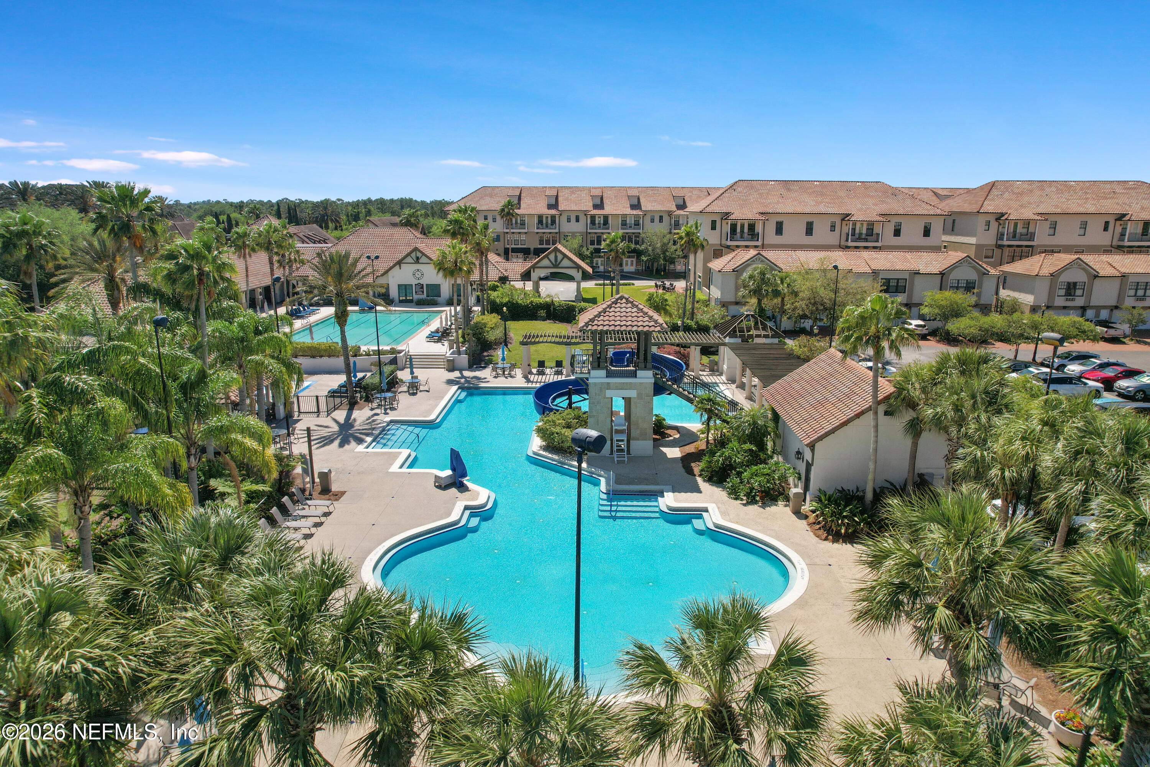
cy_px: 384
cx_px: 575
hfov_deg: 78.6
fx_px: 703
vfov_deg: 57.2
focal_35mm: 22
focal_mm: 8.38
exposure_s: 1/2500
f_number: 2.8
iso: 100
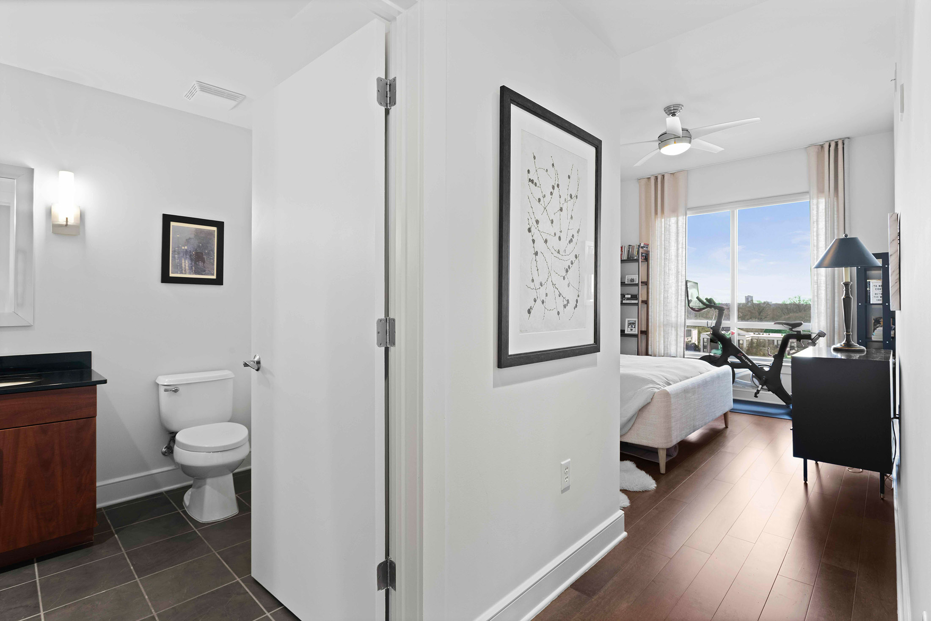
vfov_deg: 70.4
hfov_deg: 93.3
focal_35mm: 17
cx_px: 466
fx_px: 440
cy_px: 310
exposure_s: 1/2
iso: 400
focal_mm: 17
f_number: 11
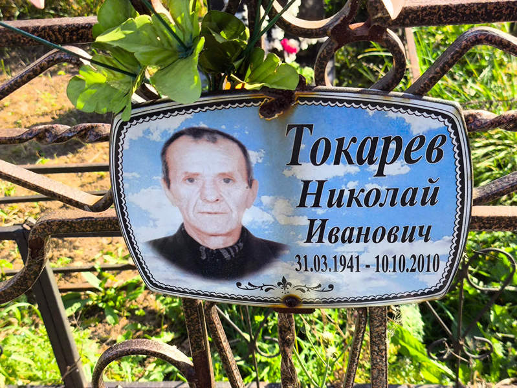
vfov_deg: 29.1
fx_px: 747
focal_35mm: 50
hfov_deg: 38.2
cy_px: 194
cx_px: 258
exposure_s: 1/470
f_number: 1.7
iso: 50
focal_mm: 4.71
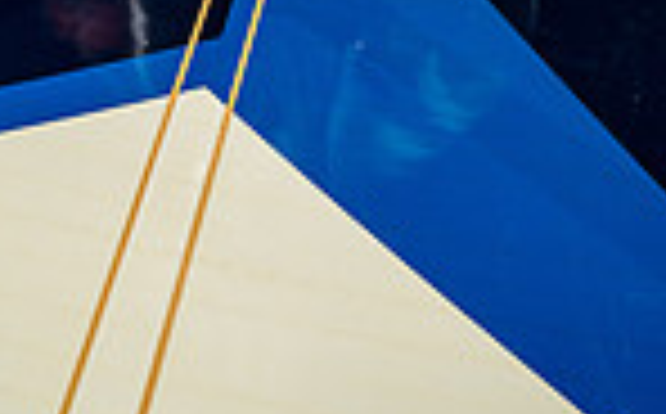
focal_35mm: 62
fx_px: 1124
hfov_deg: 32.9
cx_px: 410
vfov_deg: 14.8
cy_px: -531
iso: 640
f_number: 5.6
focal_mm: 20
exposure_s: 1/250
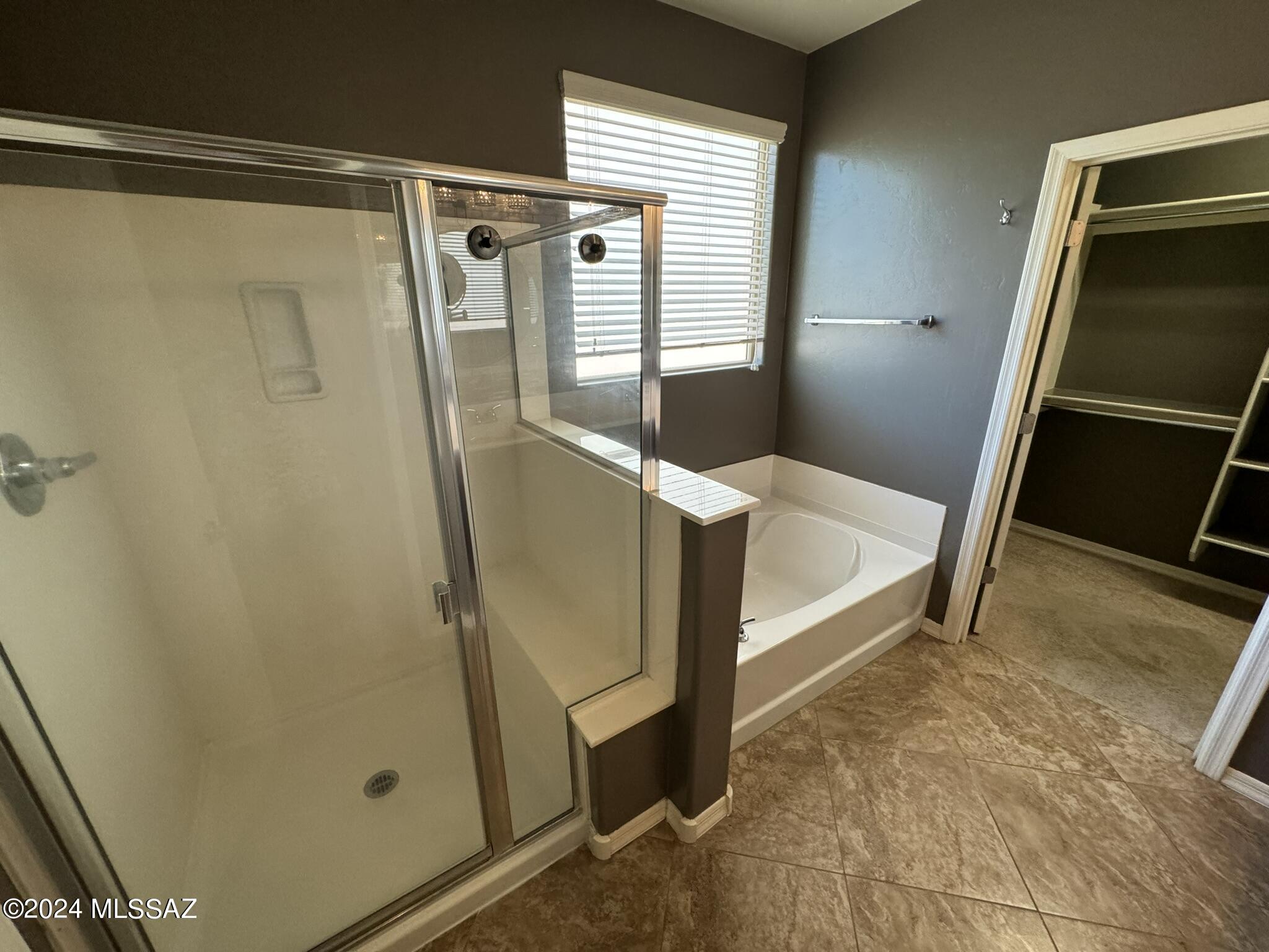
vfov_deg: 85.7
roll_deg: +0.7
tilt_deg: -20.5
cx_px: 634
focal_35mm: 14
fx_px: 513
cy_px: 476
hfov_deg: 102.1
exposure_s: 1/120
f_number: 2.2
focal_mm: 2.22
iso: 250
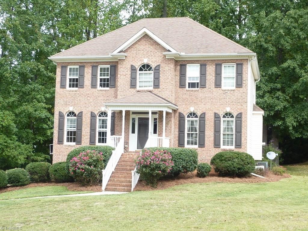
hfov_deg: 33.8
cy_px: 116
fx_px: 507
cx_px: 154
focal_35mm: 57
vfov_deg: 25.7
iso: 80
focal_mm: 6.5
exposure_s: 1/100
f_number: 4
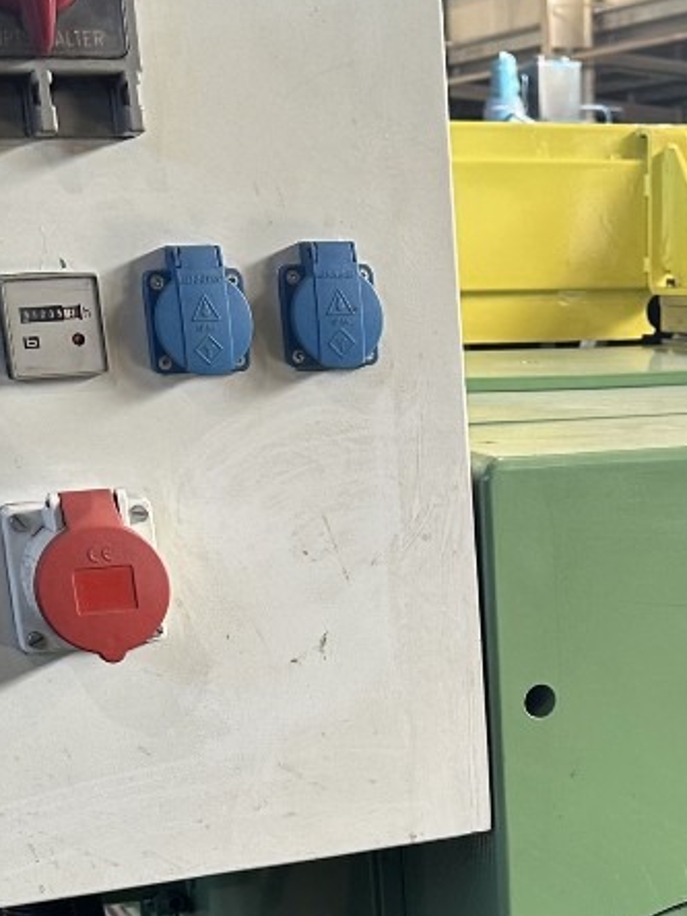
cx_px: 660
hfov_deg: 19.9
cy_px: 952
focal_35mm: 72
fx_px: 1905
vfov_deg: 25.5
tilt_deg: -19.8
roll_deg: +0.5
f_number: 1.78
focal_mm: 6.86
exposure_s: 1/100
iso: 125
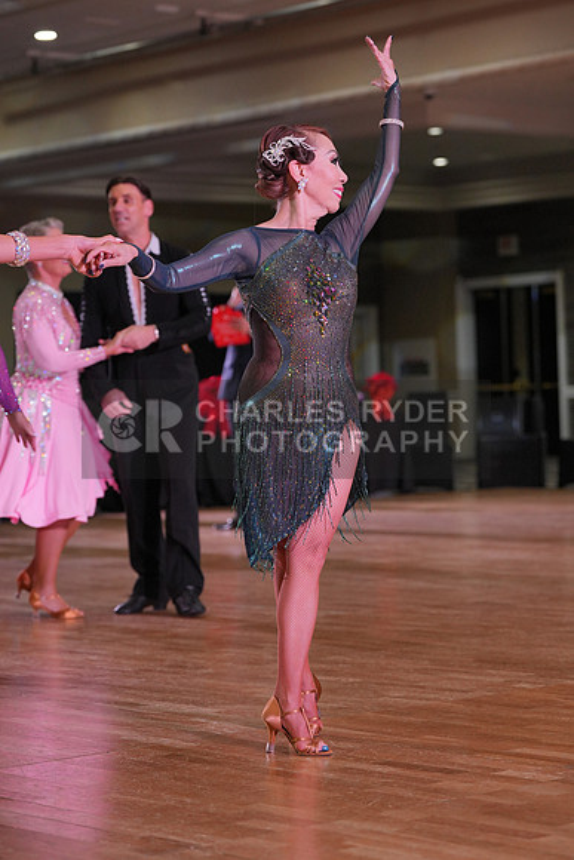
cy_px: 430
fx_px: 2271
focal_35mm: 95
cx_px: 287
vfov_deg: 21.5
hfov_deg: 14.4
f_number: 4
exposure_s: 1/500
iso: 1600
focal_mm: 95
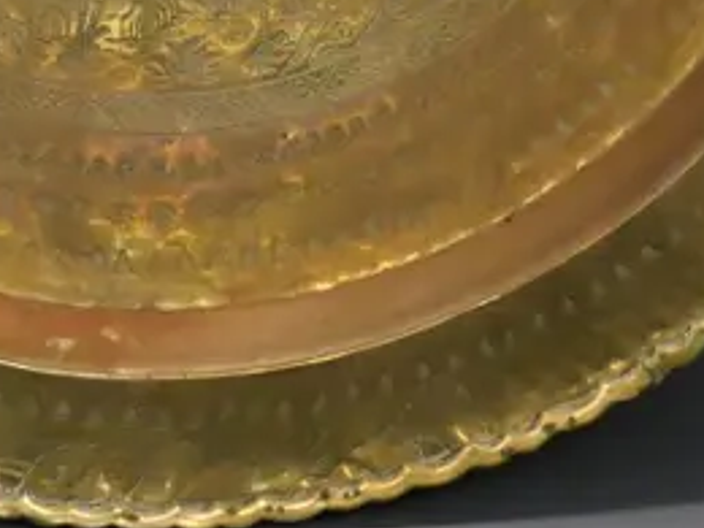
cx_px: 198
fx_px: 3681
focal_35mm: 181
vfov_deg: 8.0
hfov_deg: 10.9
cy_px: -390
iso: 3200
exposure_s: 1/160
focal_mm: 23
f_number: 5.6
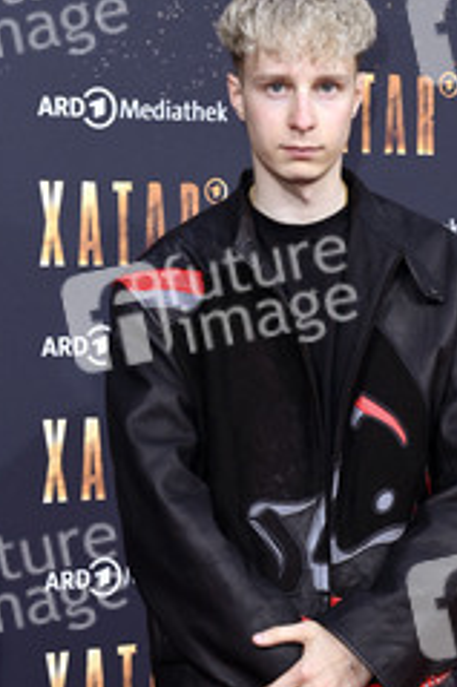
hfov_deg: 11.7
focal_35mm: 117
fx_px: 2231
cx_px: 293
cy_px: 448
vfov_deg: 17.5
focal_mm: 70
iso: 800
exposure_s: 1/250
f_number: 5.6
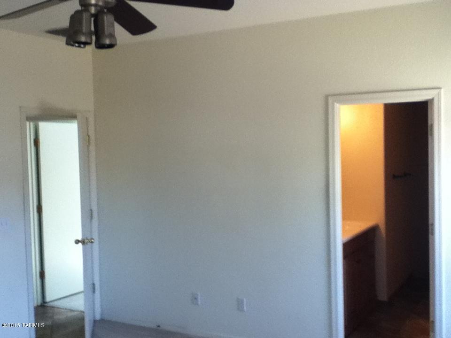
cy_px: 169
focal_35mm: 32
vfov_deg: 44.2
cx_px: 226
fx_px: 417
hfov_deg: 56.8
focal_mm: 3.85
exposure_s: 1/33
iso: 80
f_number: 2.4
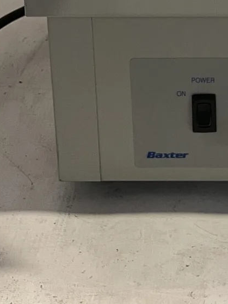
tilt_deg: -17.4
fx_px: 817
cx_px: 261
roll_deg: -1.7
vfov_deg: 18.0
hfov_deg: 15.4
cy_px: -197
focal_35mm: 93
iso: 320
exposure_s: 1/60
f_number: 1.6
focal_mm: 4.2
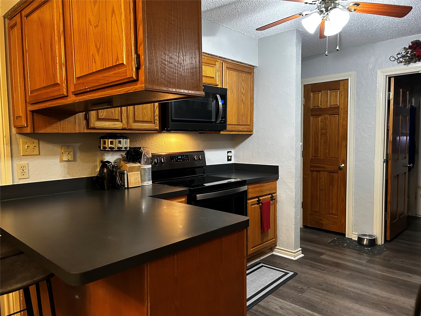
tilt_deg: -3.4
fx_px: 316
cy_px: 158
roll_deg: +0.9
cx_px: 210
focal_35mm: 26
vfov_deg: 53.1
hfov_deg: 67.3
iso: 400
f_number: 1.5
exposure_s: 1/60
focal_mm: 5.7
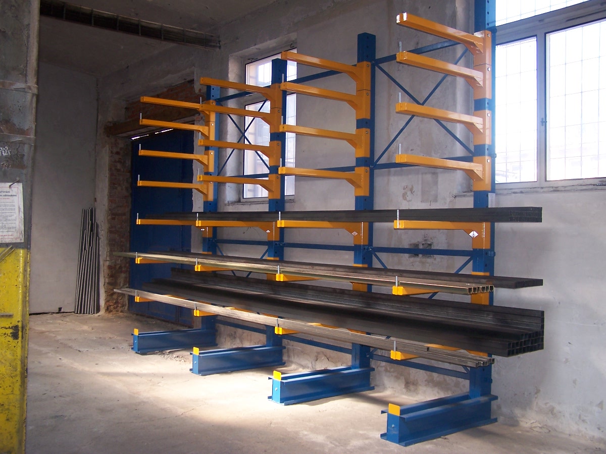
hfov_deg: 49.0
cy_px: 227
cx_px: 303
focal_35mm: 38
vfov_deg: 37.7
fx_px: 665
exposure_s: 1/60
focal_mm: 6.3
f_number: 2.8
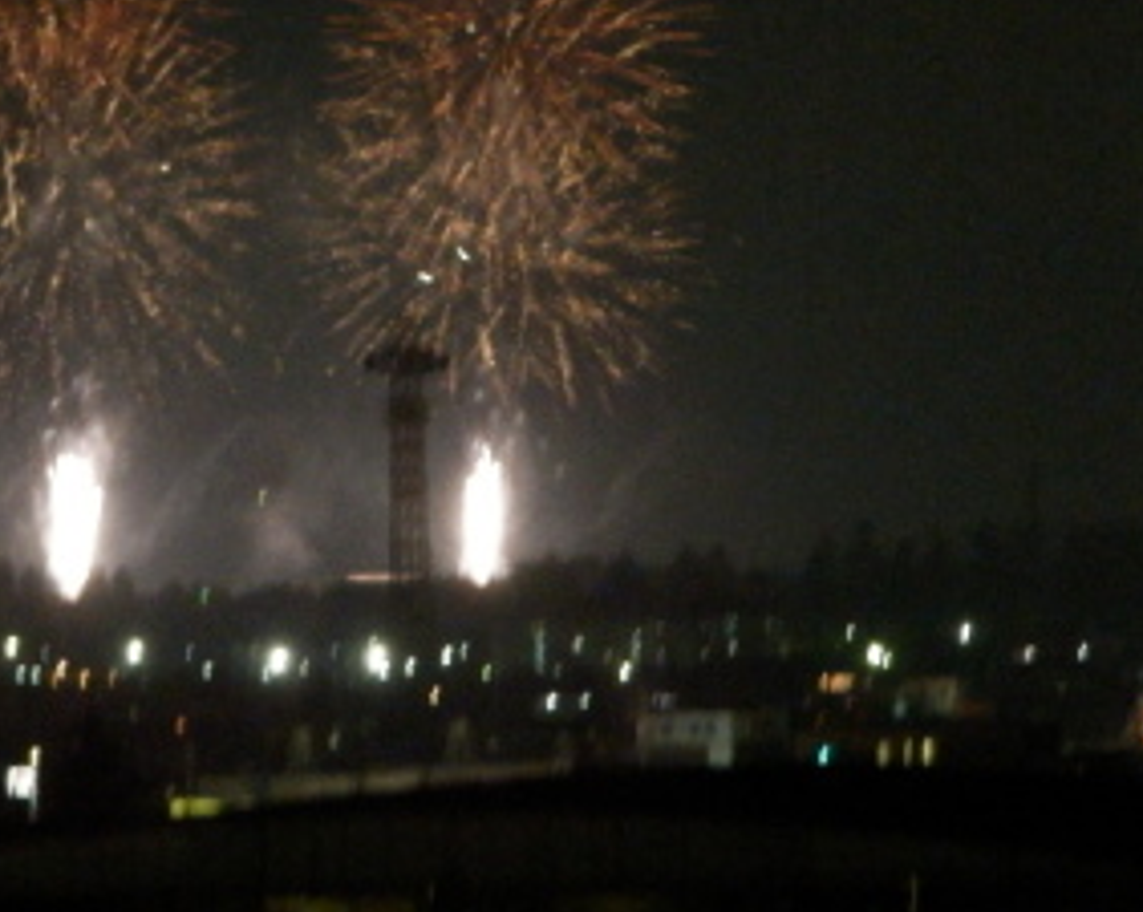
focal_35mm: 265
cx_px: 259
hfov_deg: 7.3
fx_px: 8955
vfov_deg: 5.8
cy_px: 310
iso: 800
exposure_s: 1/2
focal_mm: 27.4
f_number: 4.9
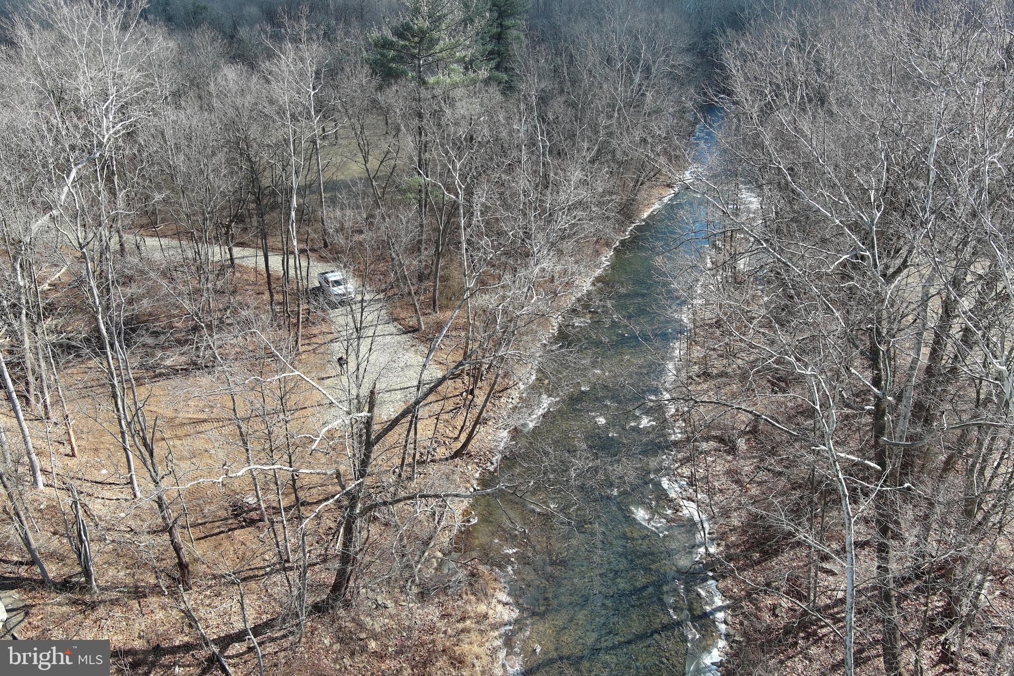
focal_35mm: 29
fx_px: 817
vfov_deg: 45.0
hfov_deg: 63.7
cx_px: 507
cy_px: 338
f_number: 2.8
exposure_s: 1/381
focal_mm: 10.57
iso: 100
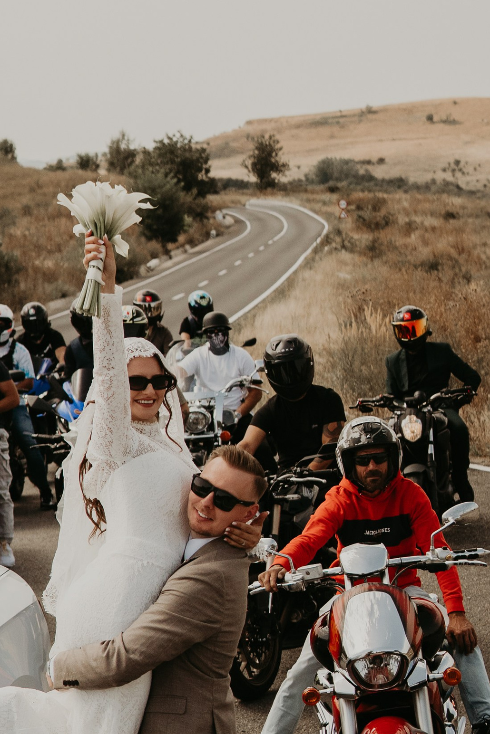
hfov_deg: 15.7
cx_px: 216
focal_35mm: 87
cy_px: 390
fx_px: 1776
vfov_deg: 23.4
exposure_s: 1/8000
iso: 500
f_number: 2.2
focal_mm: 35
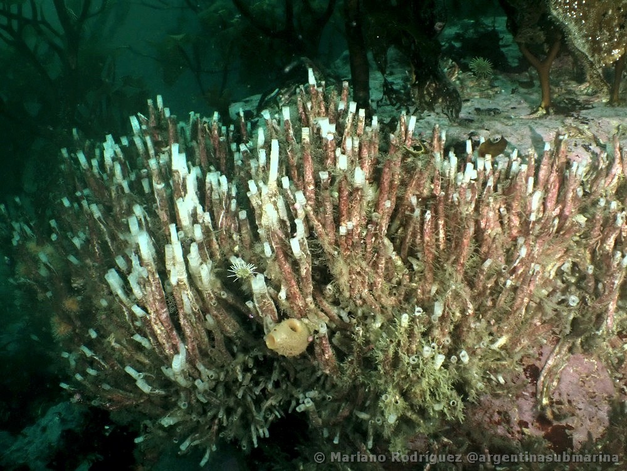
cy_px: 236
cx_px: 314
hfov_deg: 60.0
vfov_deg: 46.8
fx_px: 543
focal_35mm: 30
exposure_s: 1/125
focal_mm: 5.4
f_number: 2.3
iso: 250
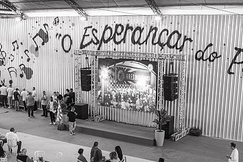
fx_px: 378
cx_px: 109
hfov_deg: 35.6
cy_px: 113
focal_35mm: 56
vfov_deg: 24.0
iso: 800
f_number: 2.8
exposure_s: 1/250
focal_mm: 21.3
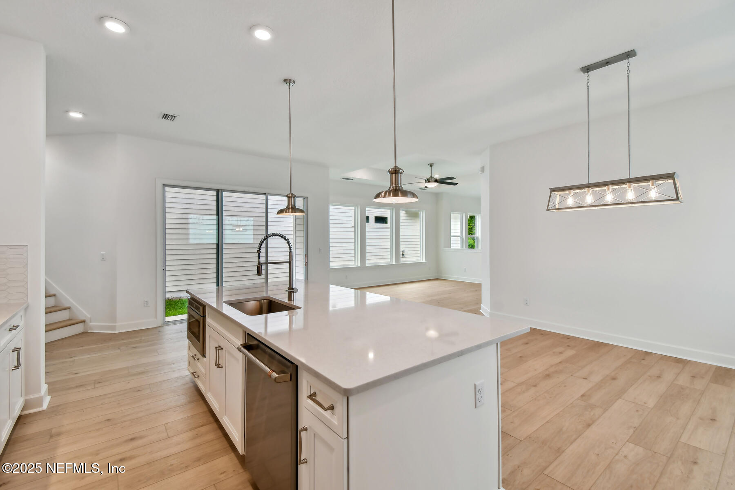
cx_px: 368
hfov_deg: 100.4
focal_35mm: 15
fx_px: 306
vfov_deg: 77.3
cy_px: 245
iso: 100
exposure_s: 1/60
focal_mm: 10
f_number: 7.1
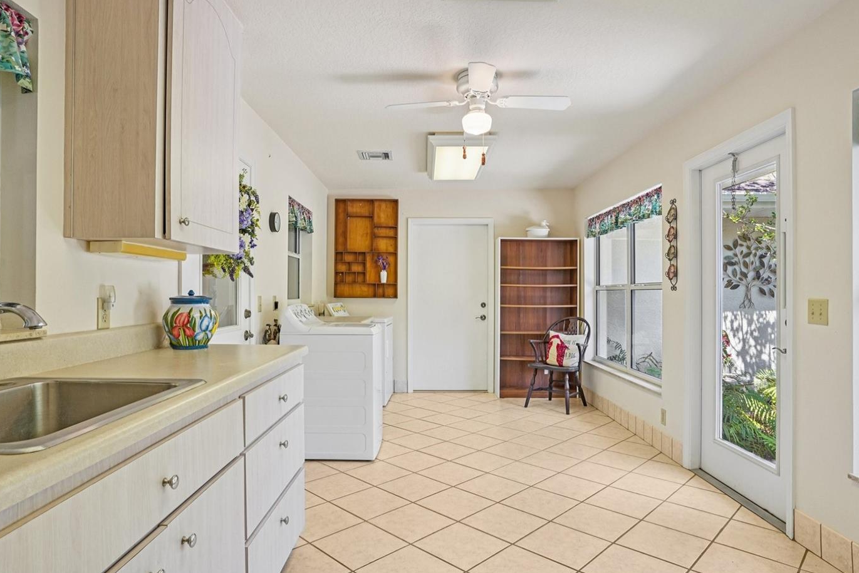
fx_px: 501
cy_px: 293
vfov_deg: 59.5
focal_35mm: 21
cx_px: 423
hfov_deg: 81.2
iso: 250
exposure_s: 1/30
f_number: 9
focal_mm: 18
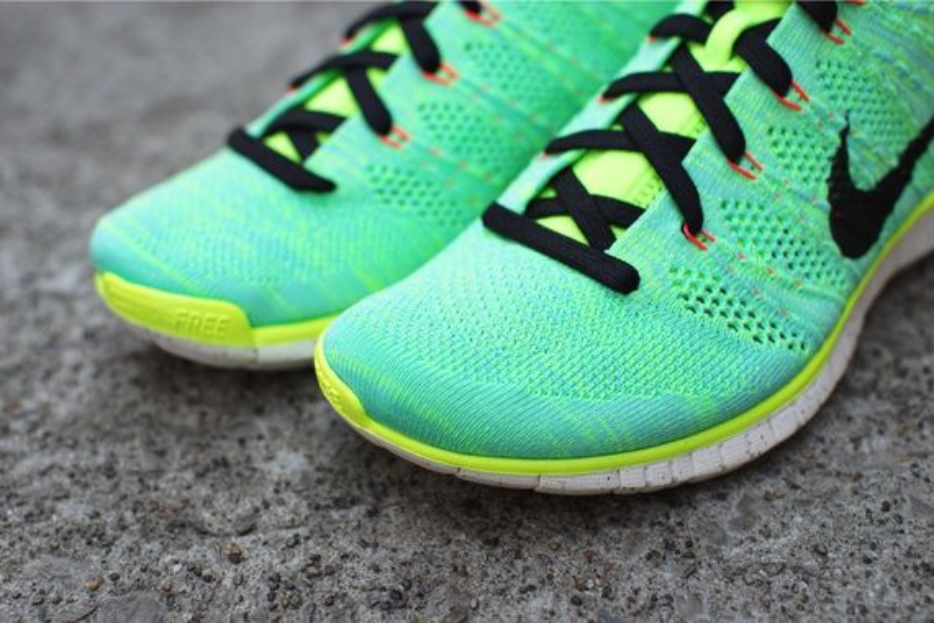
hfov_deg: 39.6
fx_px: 1297
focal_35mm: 50
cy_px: 312
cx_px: 467
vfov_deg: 27.0
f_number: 4.5
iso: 125
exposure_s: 1/500
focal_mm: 50
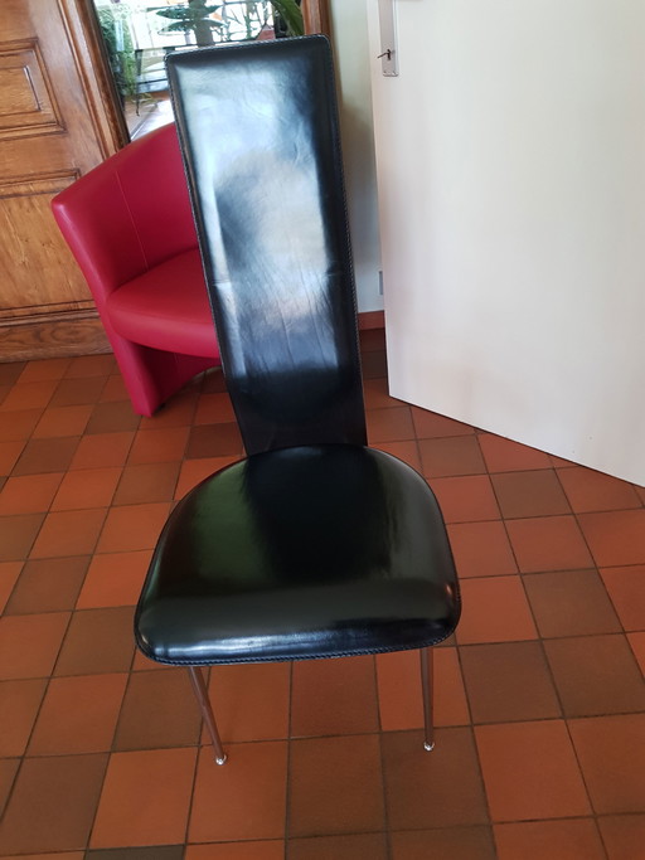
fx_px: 646
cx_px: 322
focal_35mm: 26
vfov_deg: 67.3
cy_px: 430
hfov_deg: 53.0
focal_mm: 4.2
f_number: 1.7
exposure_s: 1/14
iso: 250
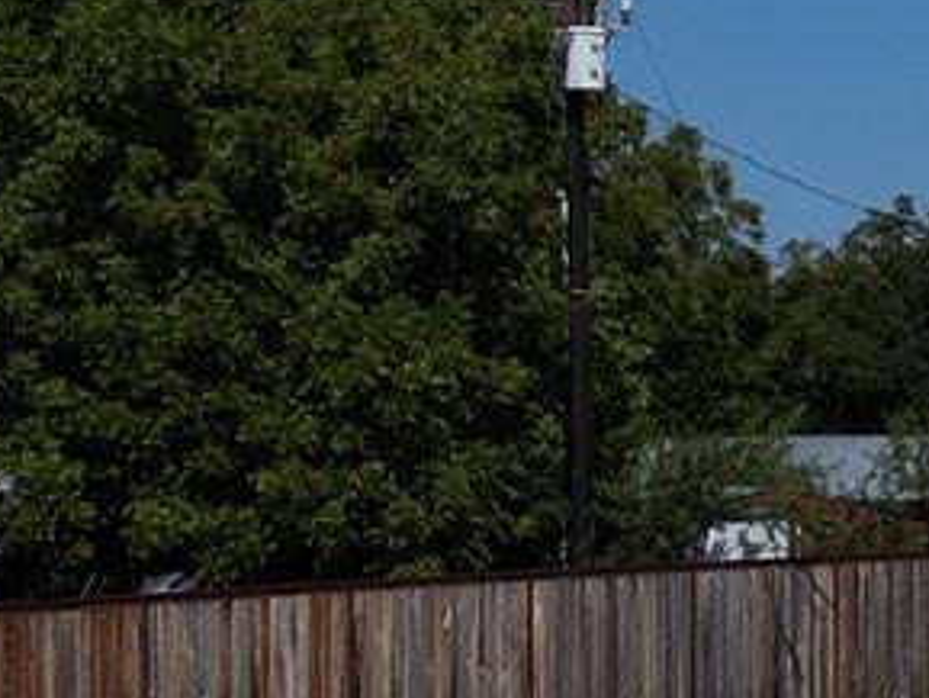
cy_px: 341
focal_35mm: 170
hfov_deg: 10.2
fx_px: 4564
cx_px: 2215
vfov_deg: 8.7
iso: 100
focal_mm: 6.72
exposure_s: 1/100
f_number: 1.7
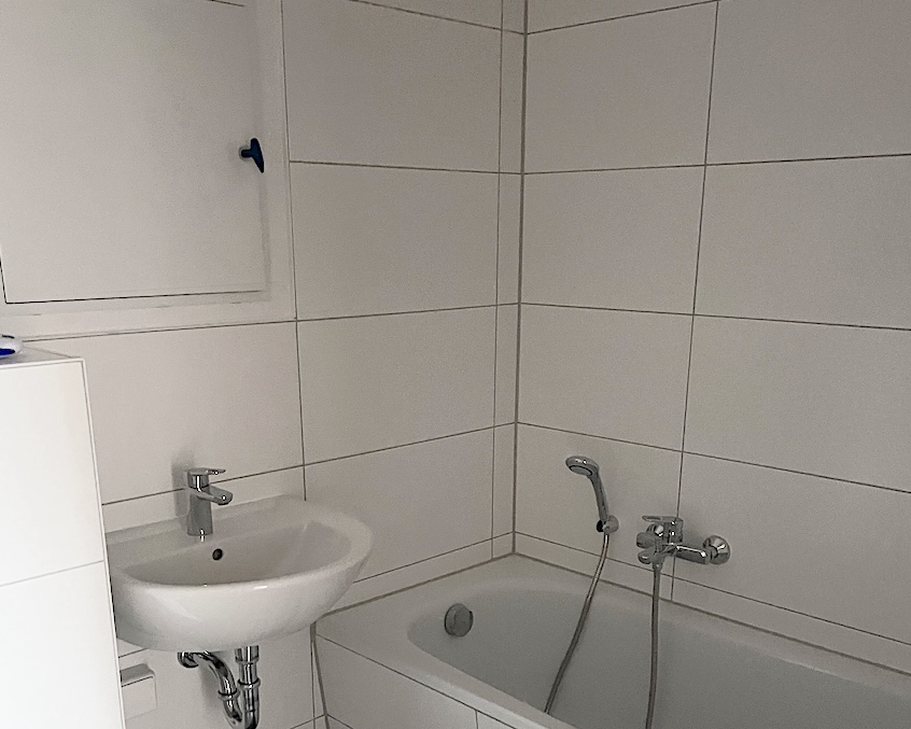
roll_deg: -0.7
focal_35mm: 36
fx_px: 971
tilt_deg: -17.5
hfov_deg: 50.3
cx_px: 442
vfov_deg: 40.3
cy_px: 520
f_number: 1.5
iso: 800
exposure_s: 1/30
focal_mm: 5.7
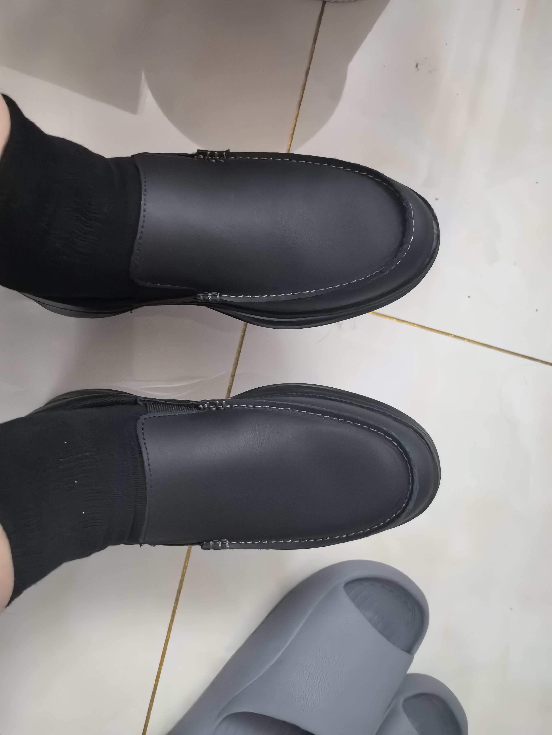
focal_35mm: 27
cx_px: 276
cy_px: 368
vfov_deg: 65.3
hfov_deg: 51.4
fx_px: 574
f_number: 2
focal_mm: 5.75
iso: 6400
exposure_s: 1/452
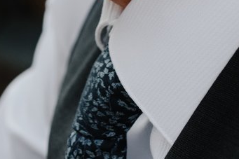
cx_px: -81
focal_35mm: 214
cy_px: -234
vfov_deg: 6.1
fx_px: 1420
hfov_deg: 9.4
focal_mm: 35
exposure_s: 1/250
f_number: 3.5
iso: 320
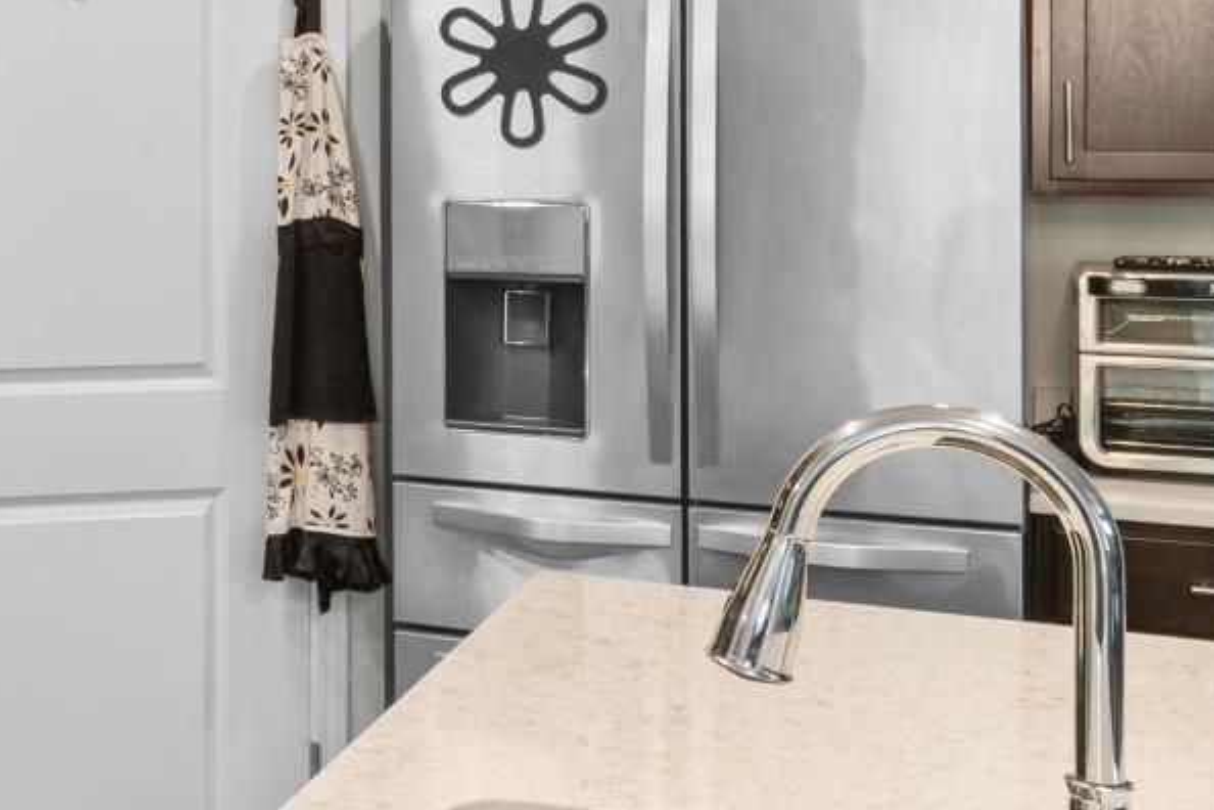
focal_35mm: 60
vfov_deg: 22.2
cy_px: 117
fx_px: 2023
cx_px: -307
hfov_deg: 28.3
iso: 100
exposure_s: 1/3
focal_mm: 15
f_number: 5
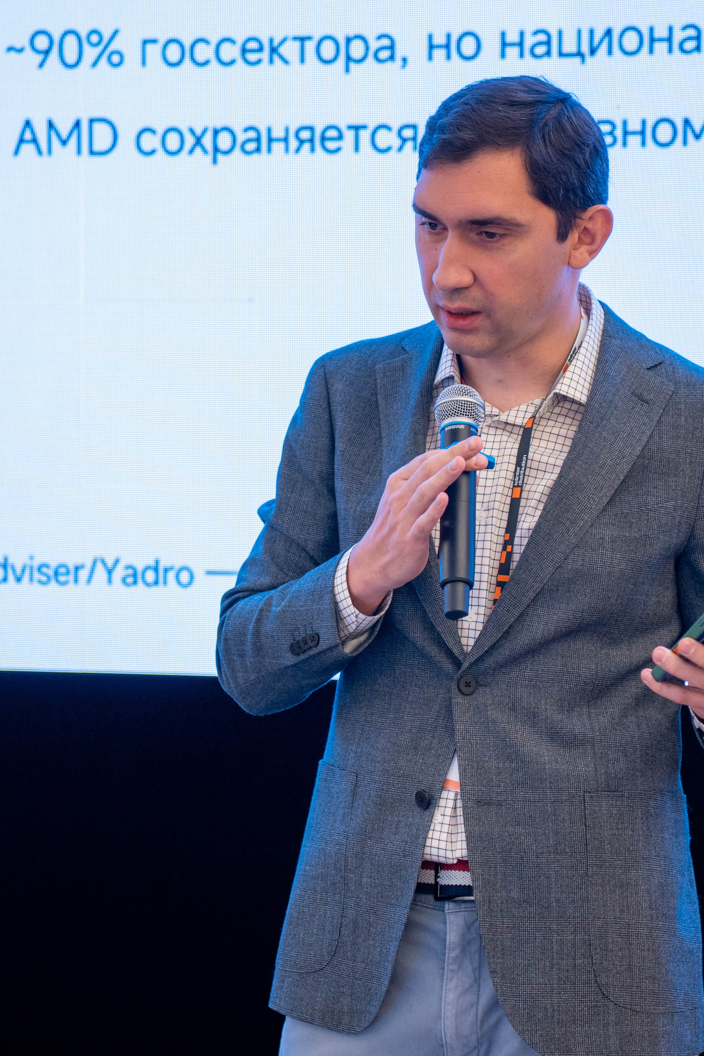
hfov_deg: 10.6
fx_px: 3783
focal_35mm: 129
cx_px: 390
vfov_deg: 15.9
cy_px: 455
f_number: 2.8
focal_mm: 75
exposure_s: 1/200
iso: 500
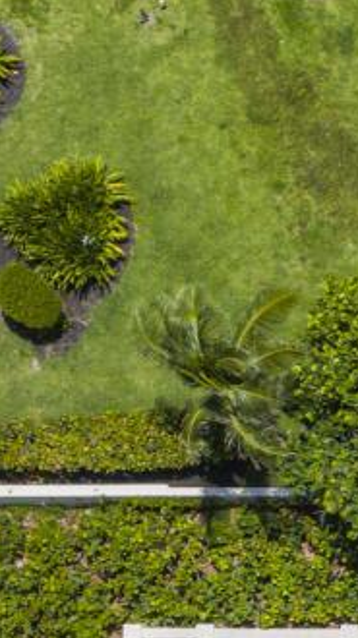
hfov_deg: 4.2
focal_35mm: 267
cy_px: 1589
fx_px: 4517
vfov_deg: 7.5
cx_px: 1415
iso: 100
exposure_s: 1/2000
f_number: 2.8
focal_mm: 14.45
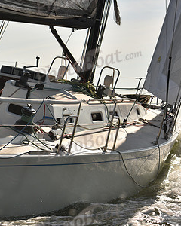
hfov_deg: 12.0
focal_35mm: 127
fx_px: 850
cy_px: 114
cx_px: -3
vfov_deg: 15.2
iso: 250
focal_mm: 70
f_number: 5.6
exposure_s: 1/1000
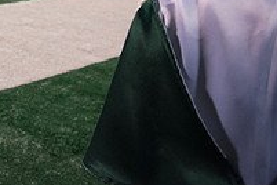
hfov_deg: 23.5
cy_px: -79
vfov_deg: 16.8
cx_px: -92
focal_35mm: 75
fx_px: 577
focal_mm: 26
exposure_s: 1/1250
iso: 4000
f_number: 3.2
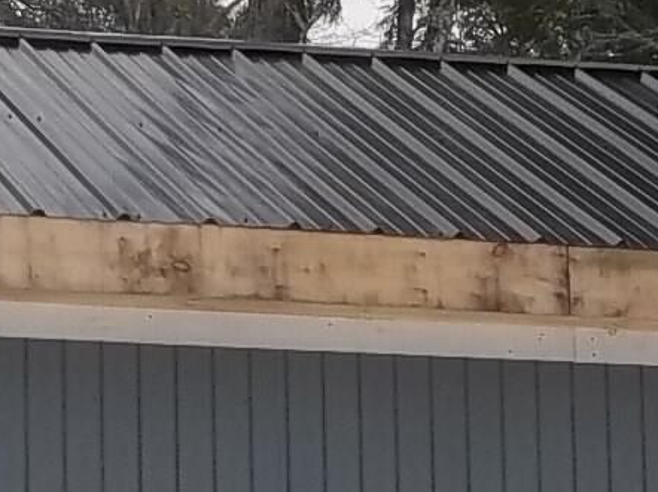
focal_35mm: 204
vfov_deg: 7.2
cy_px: 754
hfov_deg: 9.6
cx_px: 9
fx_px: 3876
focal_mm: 7.8
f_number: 4.5
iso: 80
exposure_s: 1/320
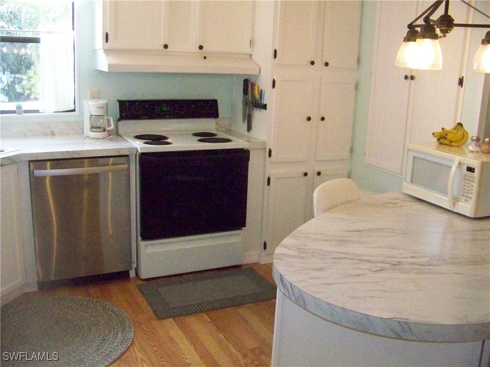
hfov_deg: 51.4
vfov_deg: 39.7
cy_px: 184
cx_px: 245
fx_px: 510
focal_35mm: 36
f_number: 2.8
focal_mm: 5.85
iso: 1600
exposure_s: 1/500
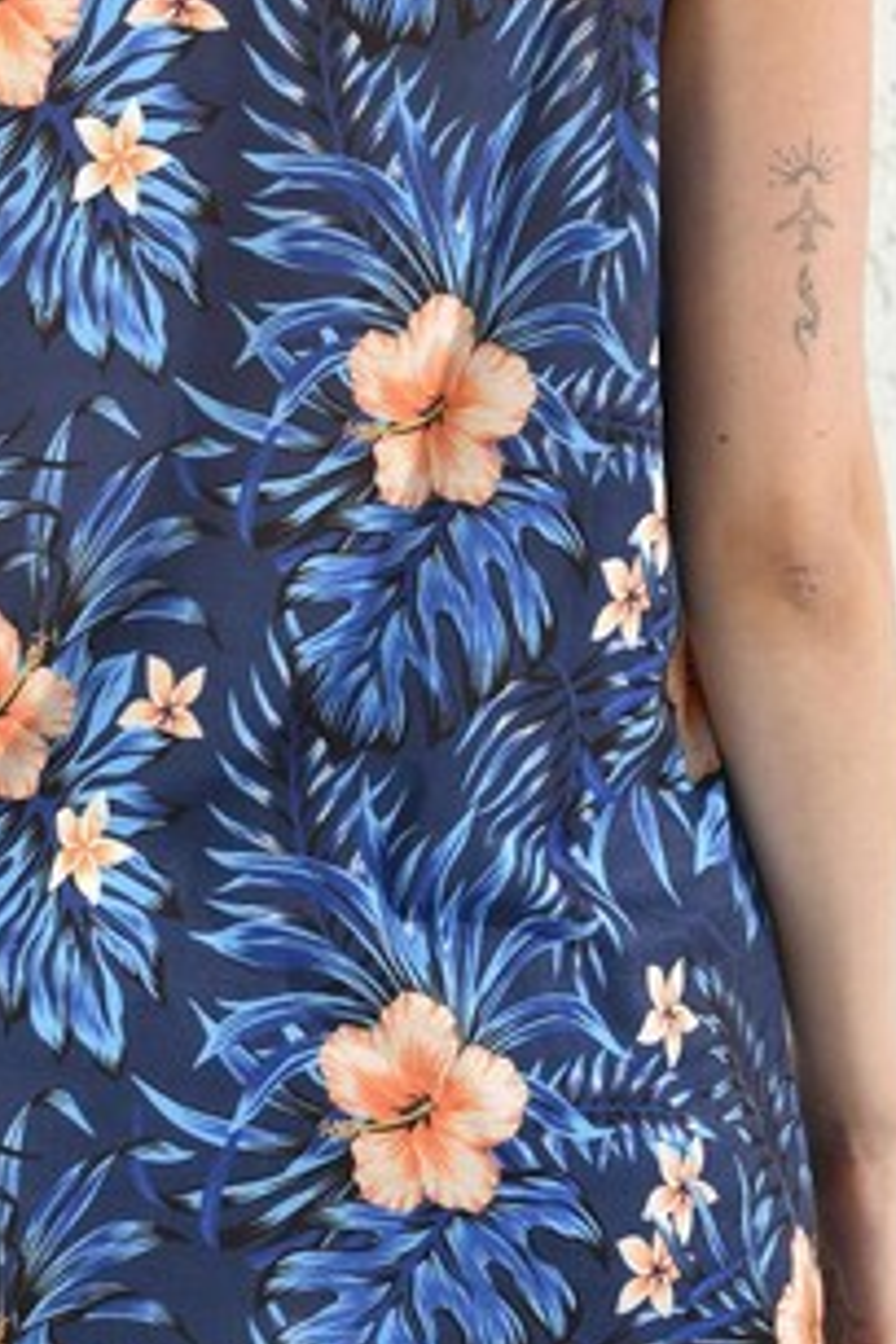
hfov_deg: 13.2
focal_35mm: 103
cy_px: 70
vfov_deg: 19.4
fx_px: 3845
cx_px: 211
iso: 100
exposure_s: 1/160
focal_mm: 42
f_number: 7.1
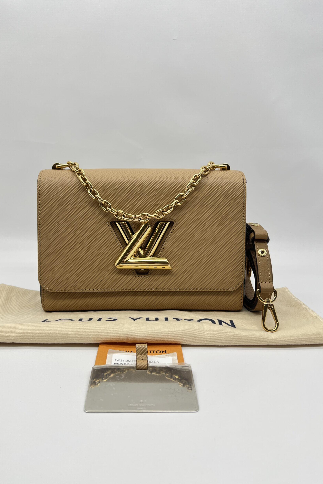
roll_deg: -0.9
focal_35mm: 28
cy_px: 240
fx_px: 377
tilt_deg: -12.5
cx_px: 146
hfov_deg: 46.3
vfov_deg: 65.5
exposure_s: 1/137
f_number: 1.5
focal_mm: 5.7
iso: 40
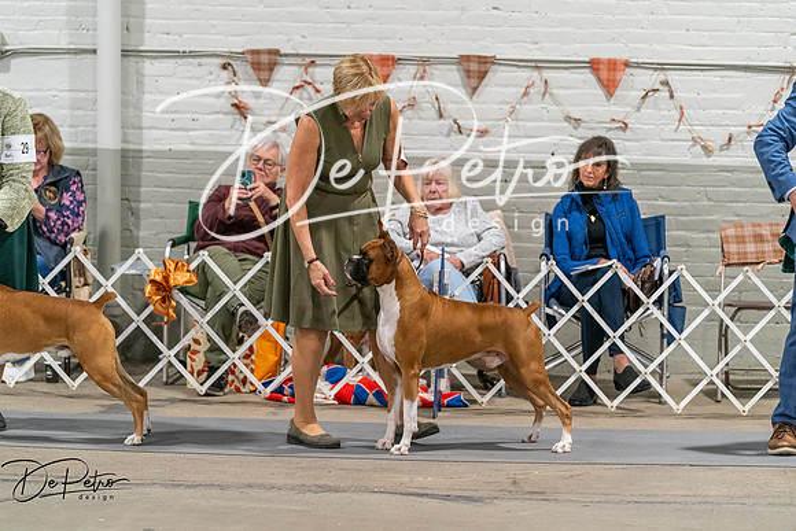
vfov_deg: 9.5
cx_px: 398
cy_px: 266
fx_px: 3185
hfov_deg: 14.2
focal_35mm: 144
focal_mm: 144
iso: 6400
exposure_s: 1/250
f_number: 3.5
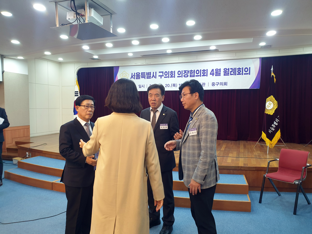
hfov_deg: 67.3
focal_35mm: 26
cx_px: 156
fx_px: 234
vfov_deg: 53.1
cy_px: 117
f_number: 2.4
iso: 250
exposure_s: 1/60
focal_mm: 4.3
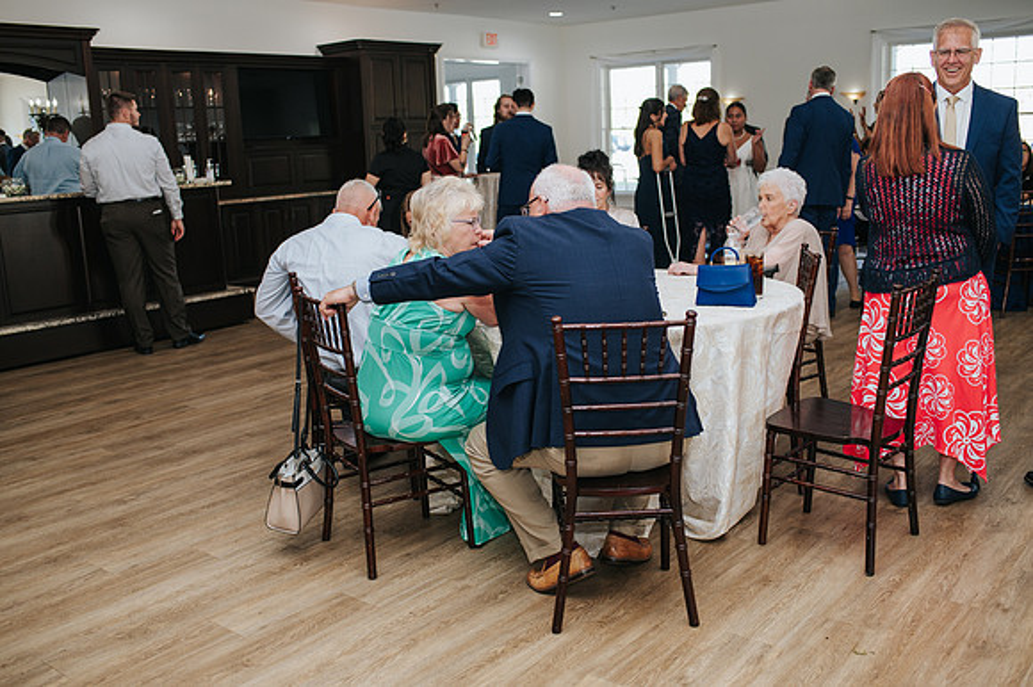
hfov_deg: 54.5
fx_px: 1004
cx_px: 516
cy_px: 344
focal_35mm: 35
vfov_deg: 37.8
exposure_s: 1/200
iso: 800
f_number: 3.2
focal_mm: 35
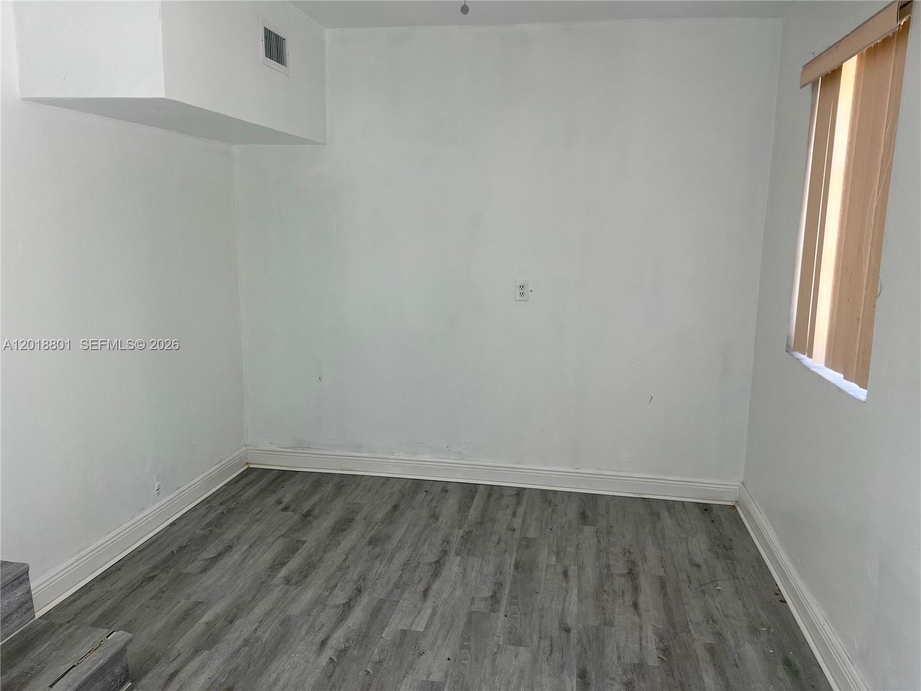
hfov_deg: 67.3
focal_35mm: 26
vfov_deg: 53.1
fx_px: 692
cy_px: 346
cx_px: 460
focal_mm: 5.7
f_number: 1.5
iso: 50
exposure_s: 1/121
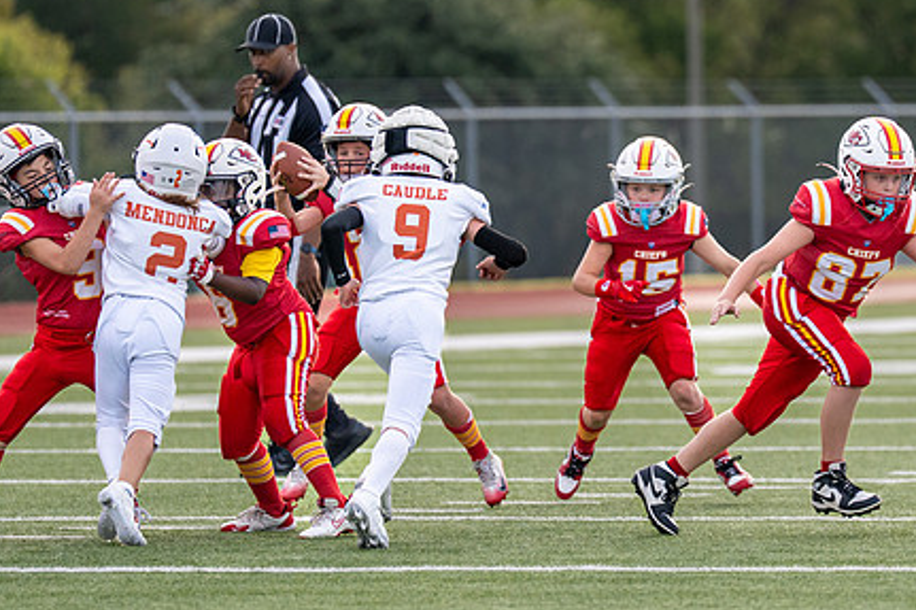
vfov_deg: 2.8
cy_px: 338
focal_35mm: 491
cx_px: 705
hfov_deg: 4.2
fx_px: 12488
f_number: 2.8
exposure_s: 1/2000
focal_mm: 200
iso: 400
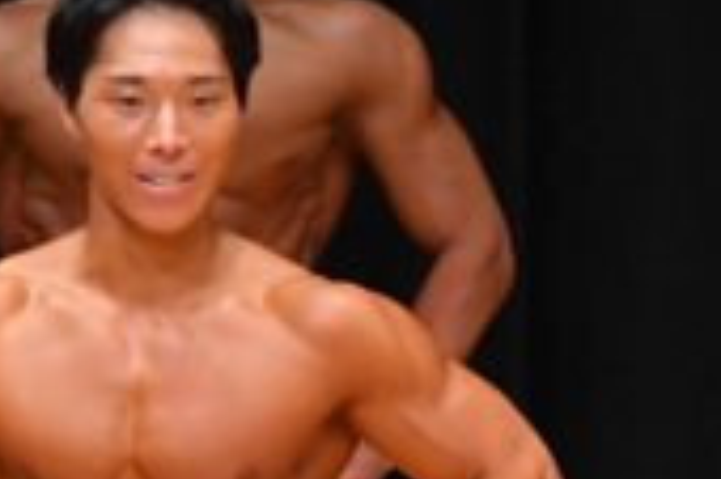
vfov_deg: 1.1
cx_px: 414
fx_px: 25991
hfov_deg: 1.6
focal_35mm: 1299
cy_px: 805
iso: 4000
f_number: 5.6
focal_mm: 190
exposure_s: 1/400
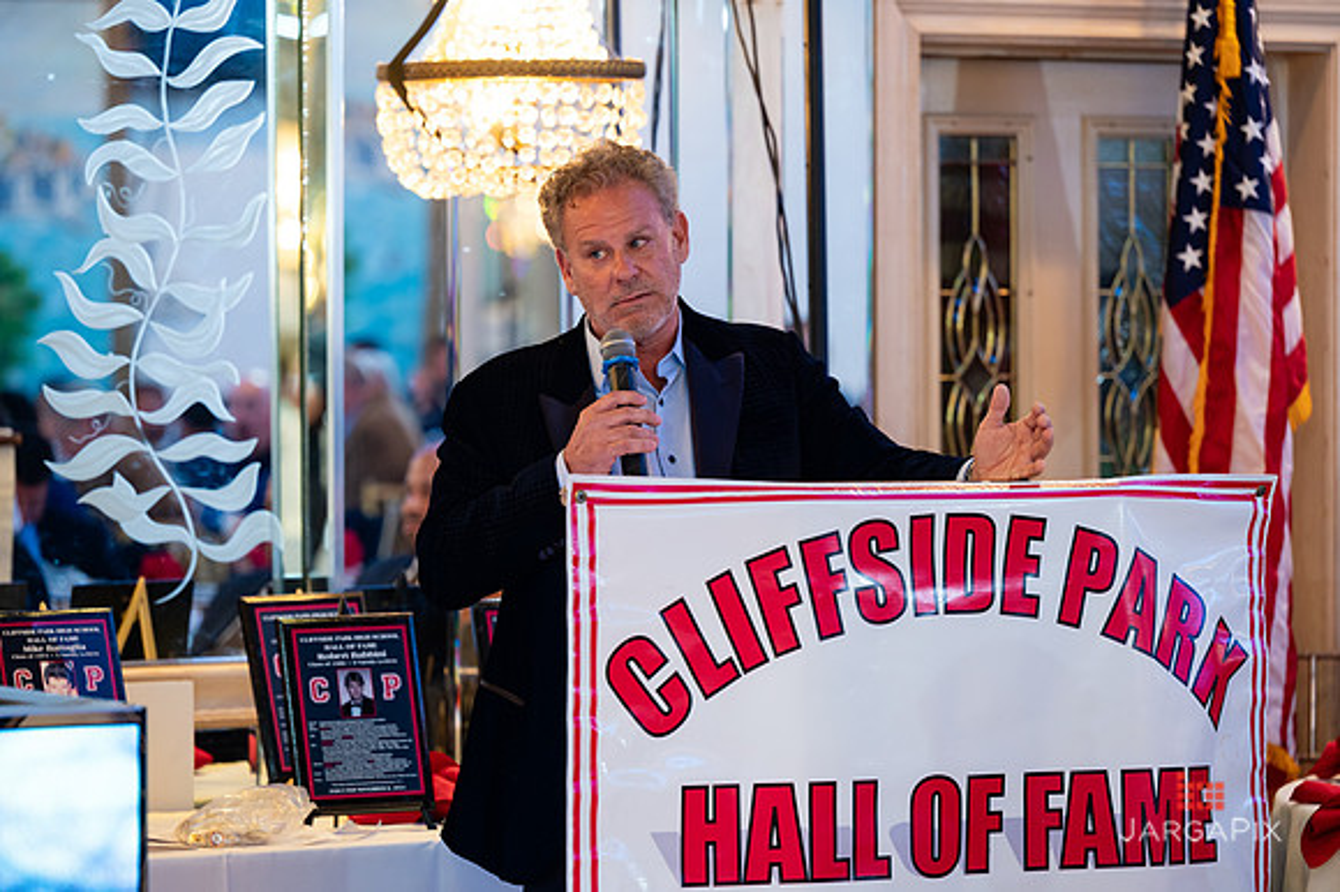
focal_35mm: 151
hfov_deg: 13.6
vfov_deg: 9.1
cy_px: 423
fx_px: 5599
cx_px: 670
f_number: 3.2
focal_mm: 140
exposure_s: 1/125
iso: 1250
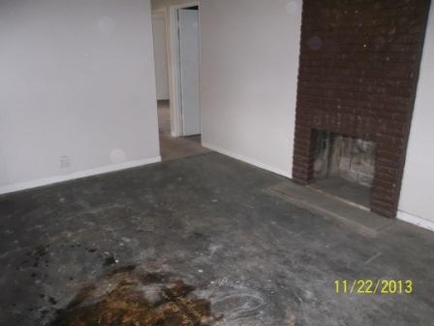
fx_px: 339
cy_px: 163
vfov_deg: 51.4
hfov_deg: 65.3
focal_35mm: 27
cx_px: 217
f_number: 3.5
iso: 320
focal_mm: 4.9
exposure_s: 1/30
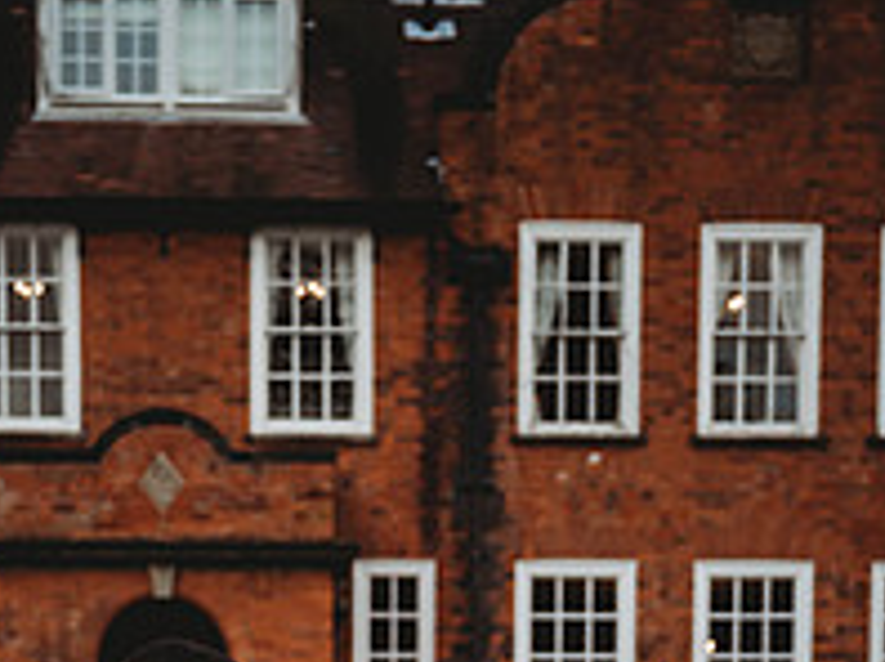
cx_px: 279
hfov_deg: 23.5
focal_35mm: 83
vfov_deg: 16.3
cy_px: 984
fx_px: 2119
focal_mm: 38
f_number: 2.8
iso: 100
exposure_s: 1/400
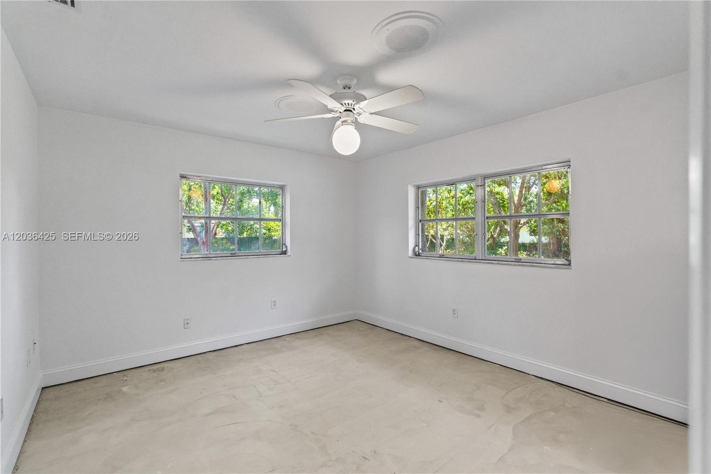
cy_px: 237
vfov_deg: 73.7
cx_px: 356
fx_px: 316
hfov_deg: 96.7
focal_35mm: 16
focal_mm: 16
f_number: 4.5
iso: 500
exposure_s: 1/20
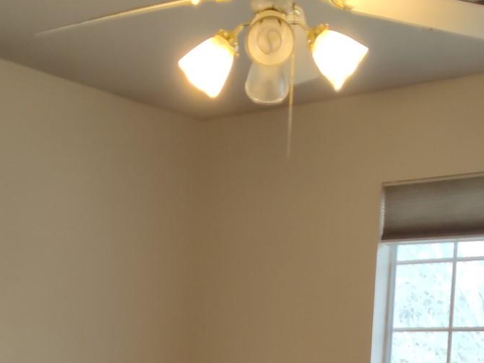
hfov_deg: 23.5
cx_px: 265
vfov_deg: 16.4
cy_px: 521
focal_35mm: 83
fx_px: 1161
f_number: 1.79
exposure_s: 1/40
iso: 237
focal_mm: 4.71
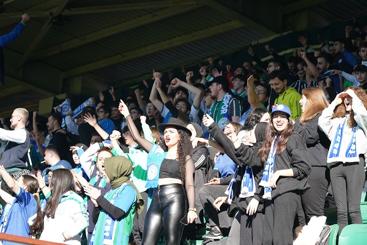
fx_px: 1019
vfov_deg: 13.7
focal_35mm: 100
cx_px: 184
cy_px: 122
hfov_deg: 20.4
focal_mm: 100
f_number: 4.5
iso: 1000
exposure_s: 1/2000
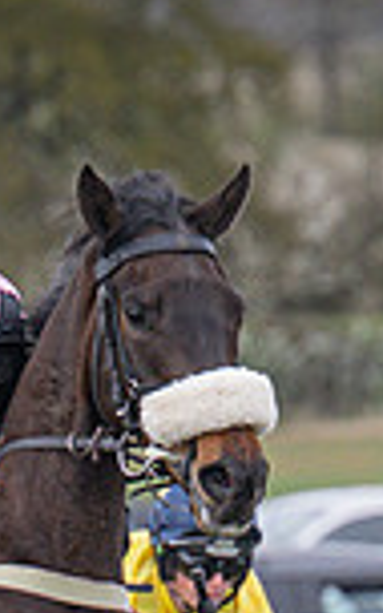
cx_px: -51
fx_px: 24366
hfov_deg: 0.9
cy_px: 1096
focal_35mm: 1459
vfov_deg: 1.4
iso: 800
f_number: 5
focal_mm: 200
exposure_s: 1/1600
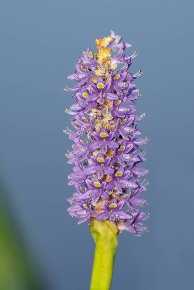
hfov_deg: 2.3
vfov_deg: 3.4
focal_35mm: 600
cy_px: 145
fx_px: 4850
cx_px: 97
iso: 1000
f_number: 9
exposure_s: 1/1000
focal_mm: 400
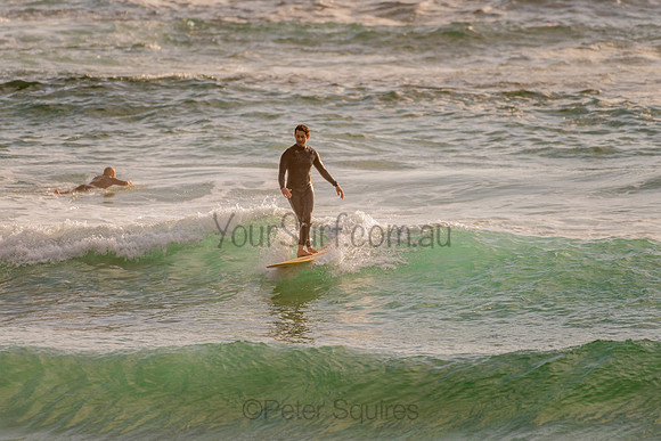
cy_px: 214
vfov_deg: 2.2
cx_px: 322
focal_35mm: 613
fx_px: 11256
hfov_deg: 3.4
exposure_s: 1/2000
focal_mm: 500
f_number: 5.6
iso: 180
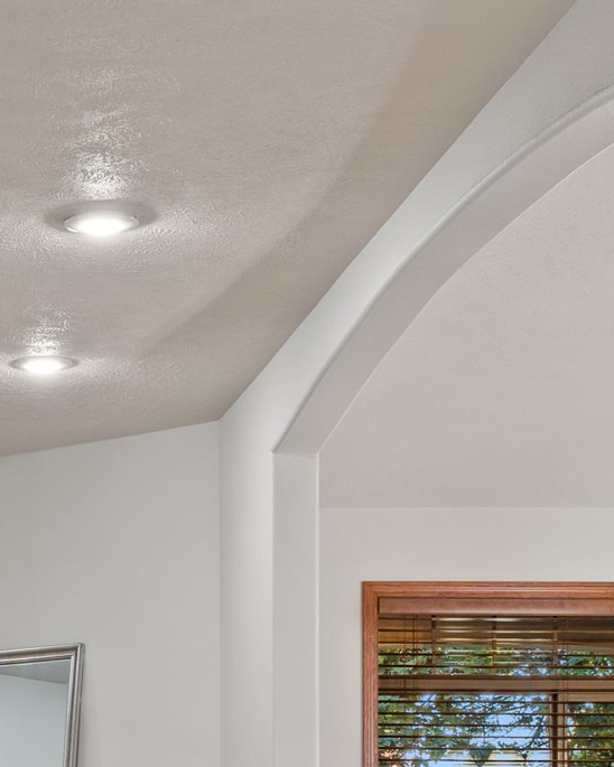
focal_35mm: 101
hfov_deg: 14.7
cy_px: 864
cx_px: -122
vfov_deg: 18.2
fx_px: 2294
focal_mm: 24
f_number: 8
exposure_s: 4
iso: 100
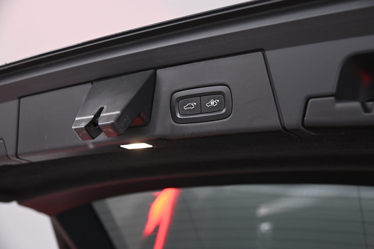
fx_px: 457
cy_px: 124
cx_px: 187
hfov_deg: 44.5
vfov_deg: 30.5
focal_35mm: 44
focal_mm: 44
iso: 2000
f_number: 4
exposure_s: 1/80
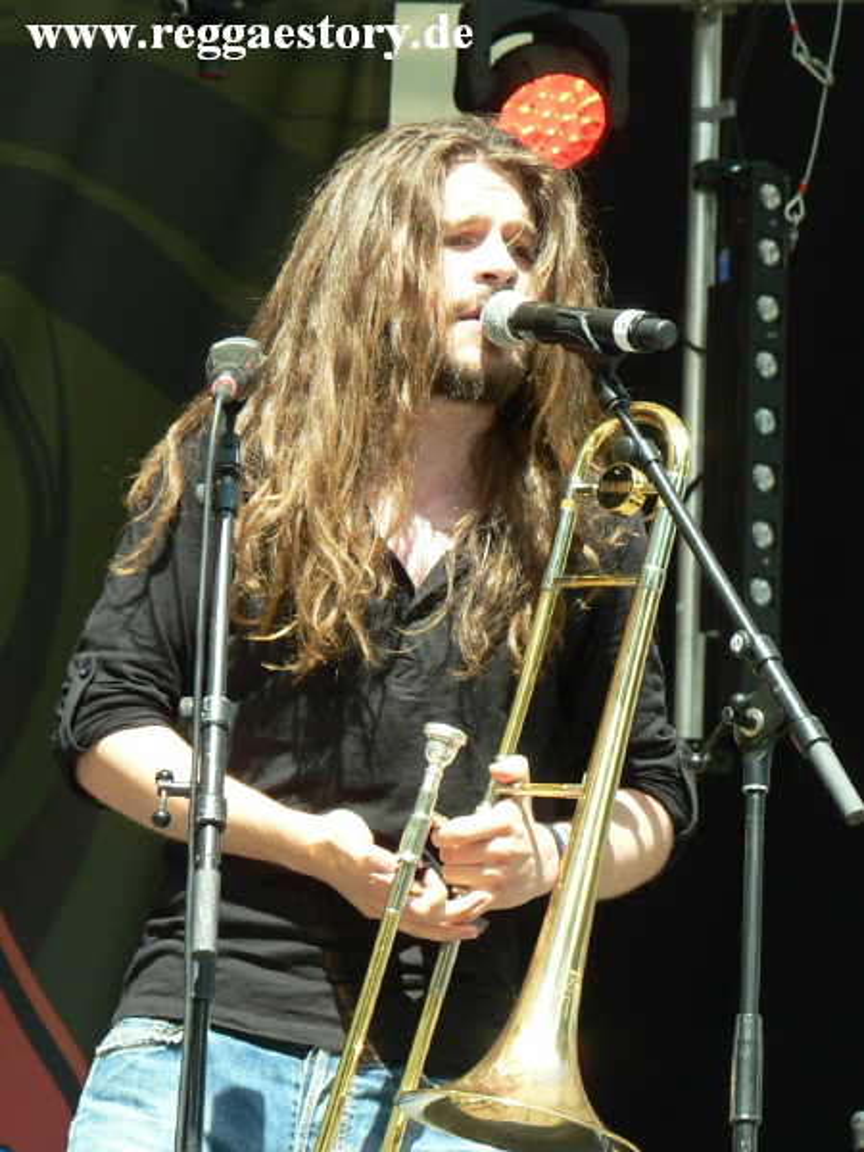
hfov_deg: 8.7
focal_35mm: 170
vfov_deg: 11.6
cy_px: 576
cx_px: 432
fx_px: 5657
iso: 64
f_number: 4
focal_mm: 29.1
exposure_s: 1/100
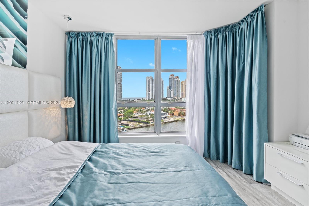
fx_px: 163
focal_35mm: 19
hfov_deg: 87.0
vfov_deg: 64.4
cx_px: 154
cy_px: 103
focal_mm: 19
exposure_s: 1/30
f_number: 8
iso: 200
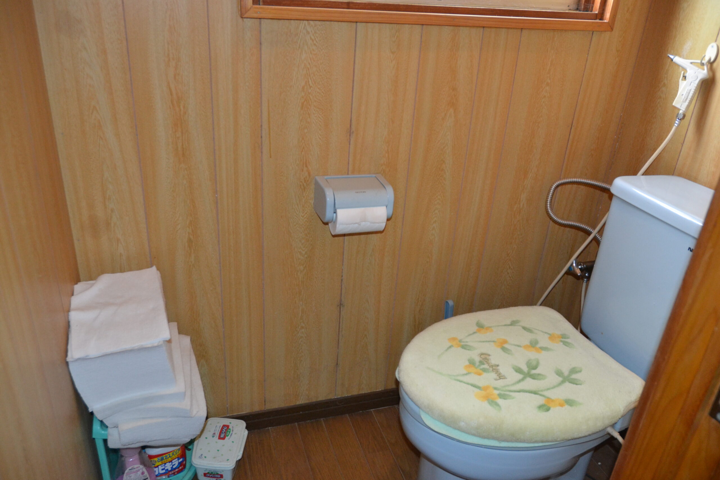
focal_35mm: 27
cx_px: 360
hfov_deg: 67.4
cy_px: 240
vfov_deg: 47.9
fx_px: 540
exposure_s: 1/60
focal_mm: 18
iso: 1400
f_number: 3.5
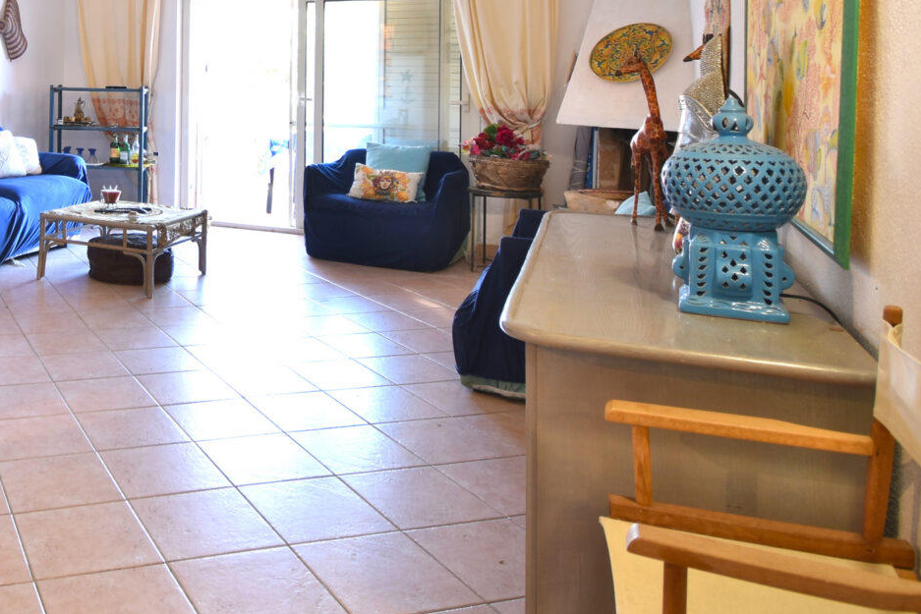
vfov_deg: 38.7
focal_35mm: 32
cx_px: 77
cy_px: 78
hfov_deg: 51.2
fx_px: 819
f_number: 4.5
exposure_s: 1/2.5
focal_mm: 10
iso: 100
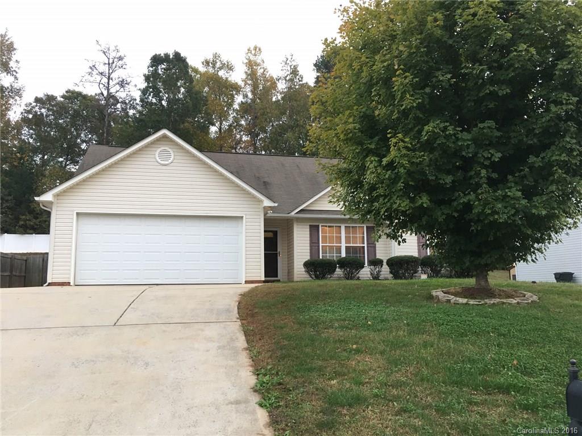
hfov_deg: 61.7
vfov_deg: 48.2
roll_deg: +0.5
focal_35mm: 29
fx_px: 488
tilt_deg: +6.5
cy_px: 218
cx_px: 291
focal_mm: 4.15
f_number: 2.2
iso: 80
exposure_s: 1/30
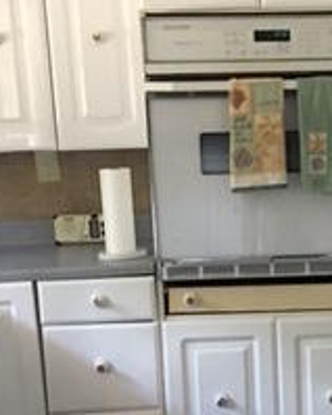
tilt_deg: -11.0
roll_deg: +1.0
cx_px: 370
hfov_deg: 16.4
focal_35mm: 91
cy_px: 284
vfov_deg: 21.0
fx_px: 1119
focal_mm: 4.15
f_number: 2.2
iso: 64
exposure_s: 1/4
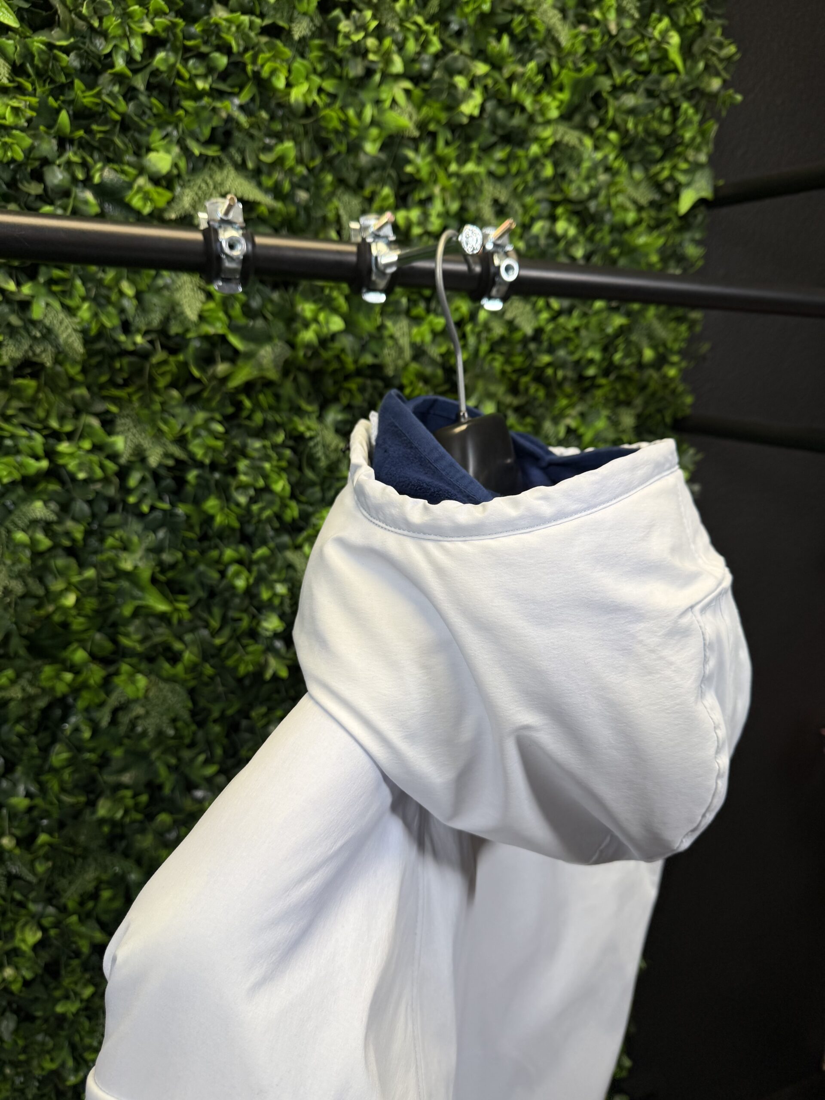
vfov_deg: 71.6
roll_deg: -2.8
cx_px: 412
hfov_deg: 56.8
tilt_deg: -13.7
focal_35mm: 24
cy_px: 550
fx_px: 763
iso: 64
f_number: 1.78
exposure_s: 1/191
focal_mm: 6.76
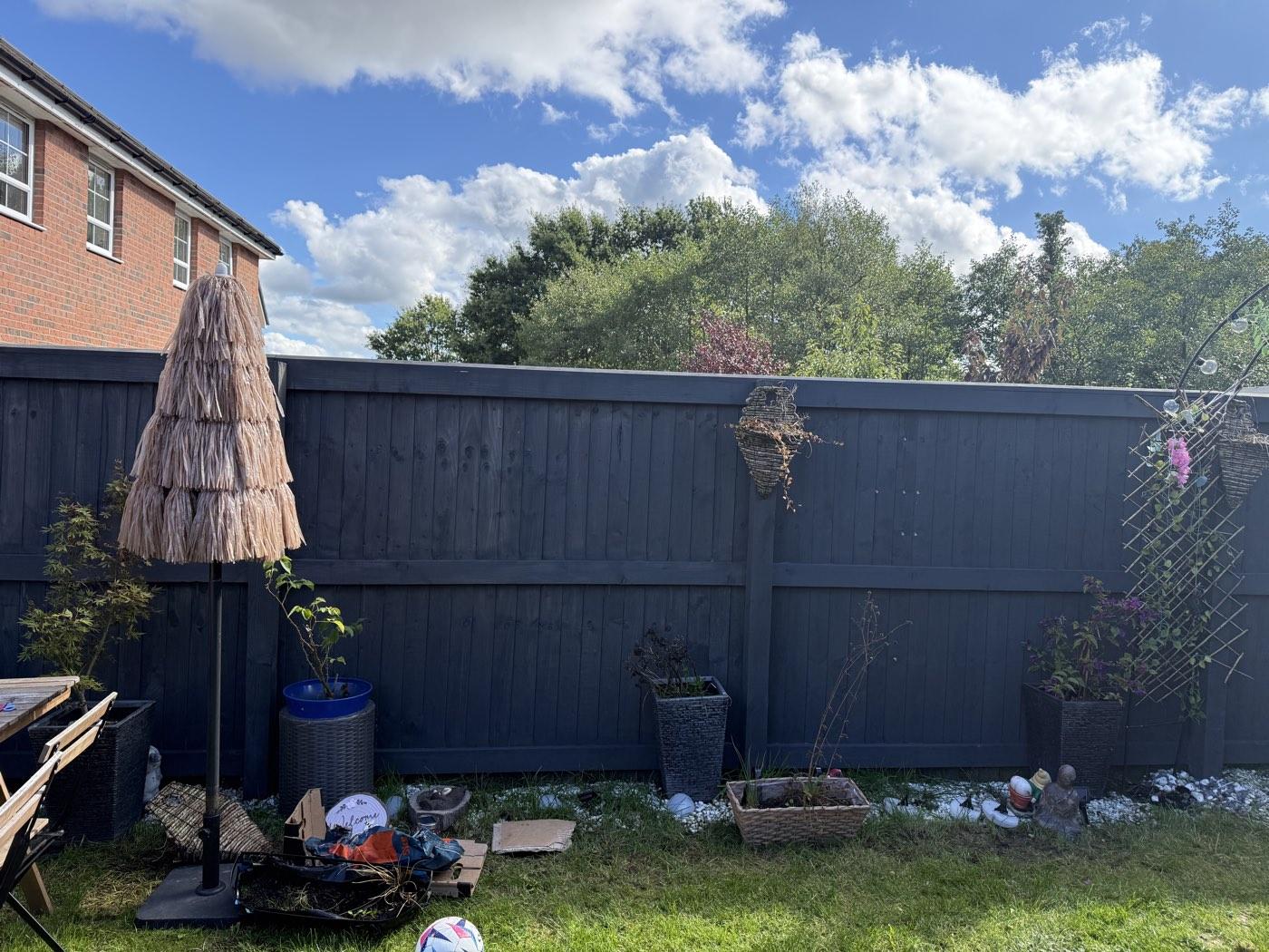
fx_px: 880
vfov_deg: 56.8
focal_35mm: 24
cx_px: 634
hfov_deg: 71.6
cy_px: 476
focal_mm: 6.76
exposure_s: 1/2299
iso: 100
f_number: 1.78
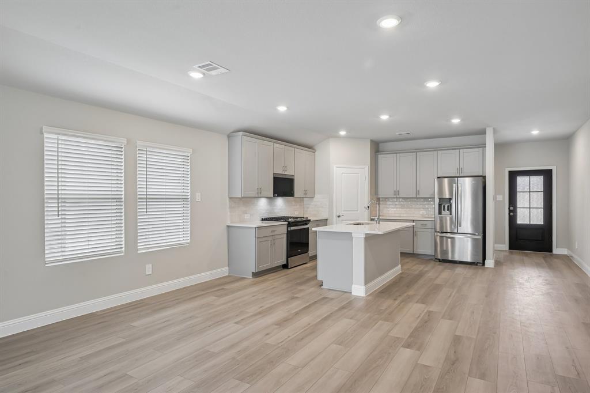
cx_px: 295
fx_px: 328
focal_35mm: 20
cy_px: 196
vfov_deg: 61.9
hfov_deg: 84.0
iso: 400
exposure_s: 1/30
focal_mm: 20
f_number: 8
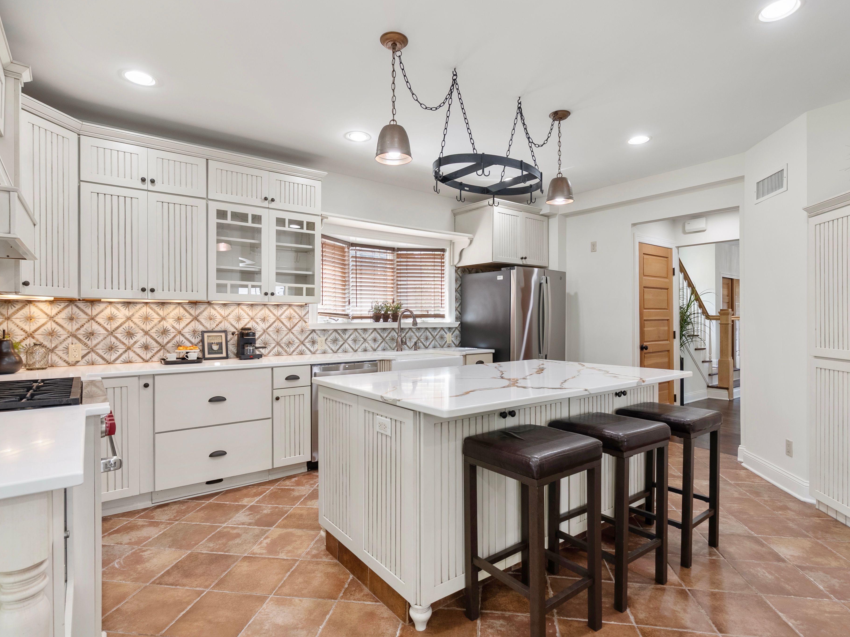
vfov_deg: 71.6
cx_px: 432
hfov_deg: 87.8
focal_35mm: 18
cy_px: 325
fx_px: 442
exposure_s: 1/3
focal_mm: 16
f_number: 8
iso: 200
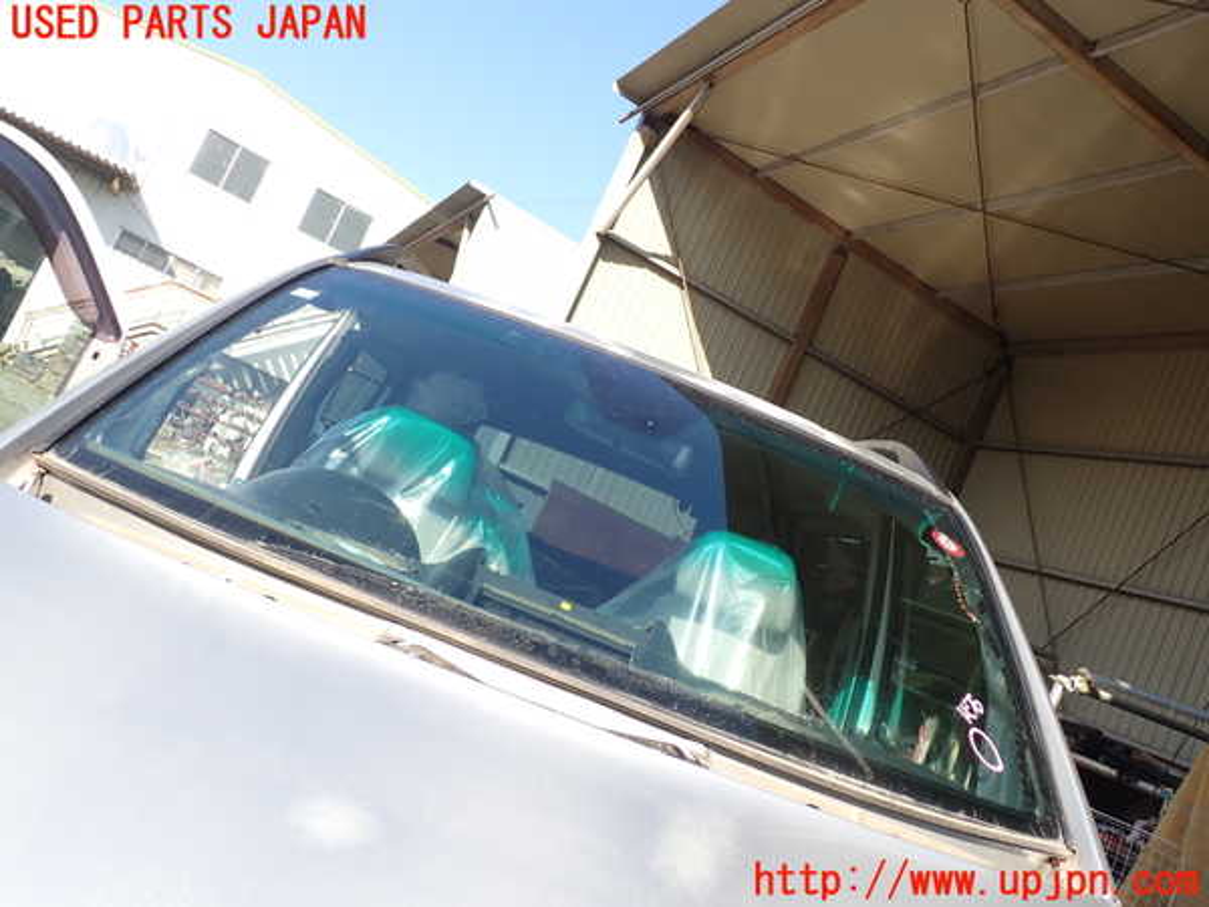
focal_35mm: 30
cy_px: 454
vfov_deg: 46.8
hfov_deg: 60.0
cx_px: 604
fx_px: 1048
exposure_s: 1/500
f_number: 3.2
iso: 100
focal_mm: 5.4
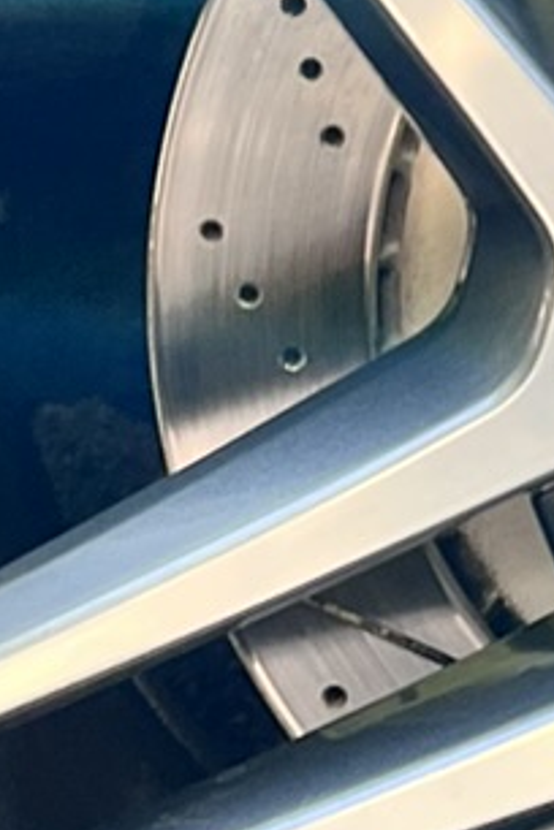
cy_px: -95
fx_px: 4178
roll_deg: -5.4
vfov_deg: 11.2
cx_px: 989
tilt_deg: -8.8
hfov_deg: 7.4
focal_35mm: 181
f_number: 1.5
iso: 64
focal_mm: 5.7
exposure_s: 1/121
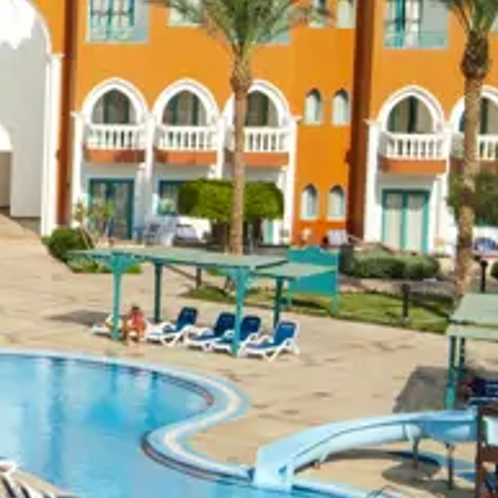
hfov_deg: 10.5
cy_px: 250
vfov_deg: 11.1
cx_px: -341
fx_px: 2572
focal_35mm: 158
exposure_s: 1/400
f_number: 16
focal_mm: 35
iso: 200
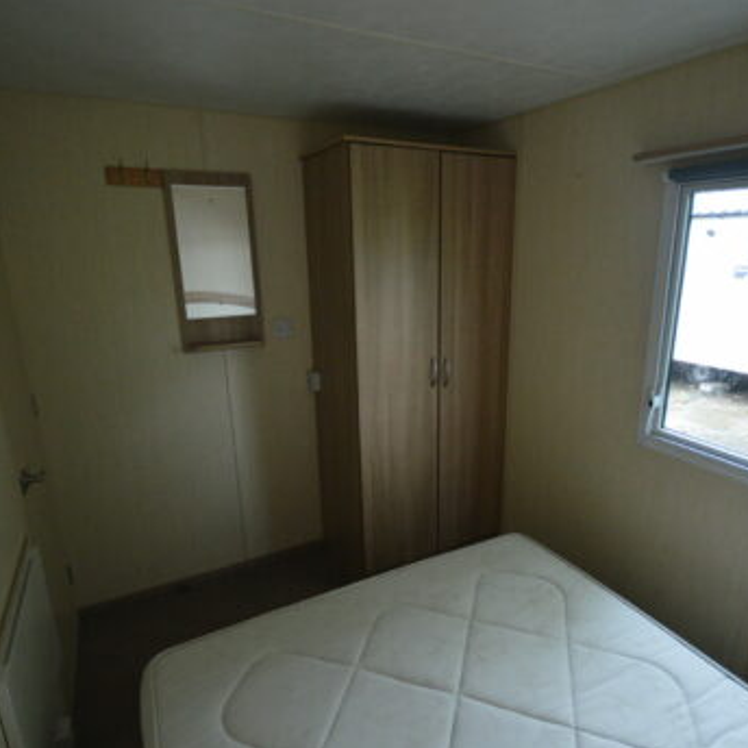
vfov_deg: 74.8
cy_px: 385
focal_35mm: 20
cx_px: 407
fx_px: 489
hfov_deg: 74.7
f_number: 4
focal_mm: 10
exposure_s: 1/60
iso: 1400
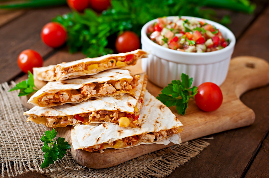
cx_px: 134
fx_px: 560
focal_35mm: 75
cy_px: 89
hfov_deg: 27.0
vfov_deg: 18.1
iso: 100
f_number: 4.5
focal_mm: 50
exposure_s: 1/200
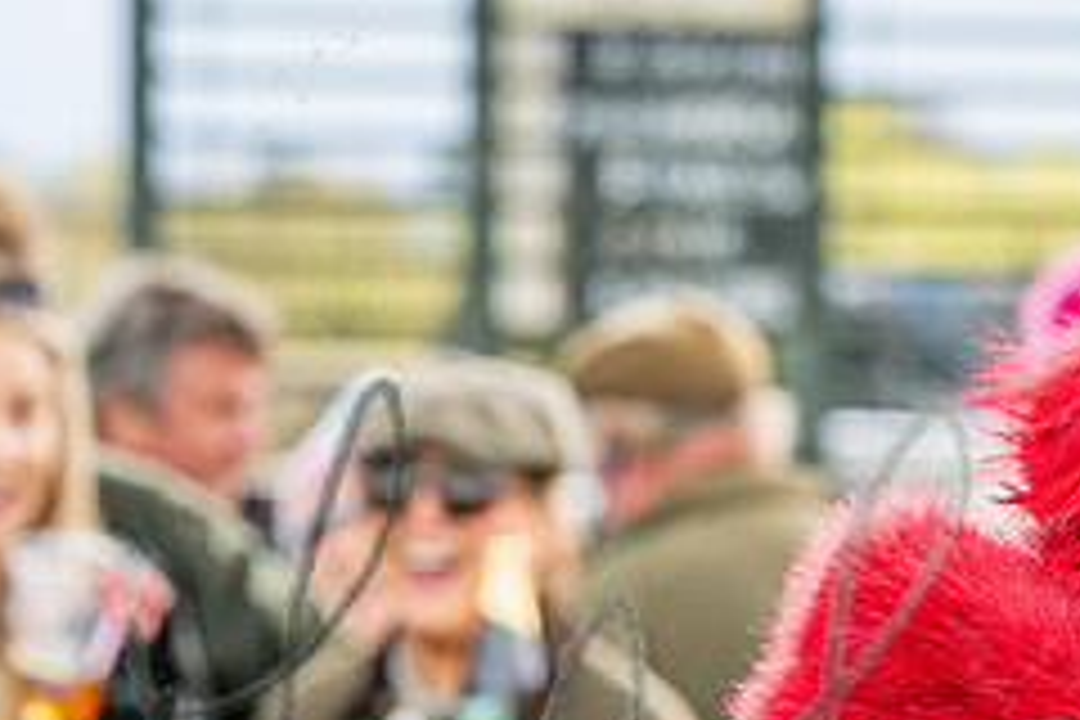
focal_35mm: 320
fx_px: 9599
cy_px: 767
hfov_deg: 6.4
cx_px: 1003
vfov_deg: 4.3
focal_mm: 96
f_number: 5
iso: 400
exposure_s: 1/500
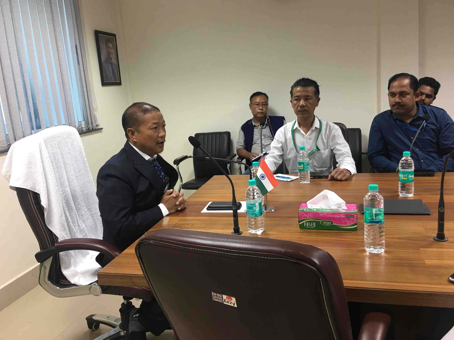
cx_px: 222
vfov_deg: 46.8
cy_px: 168
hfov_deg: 60.0
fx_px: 393
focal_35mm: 30
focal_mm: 4.15
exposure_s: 1/17
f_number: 2.2
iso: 40
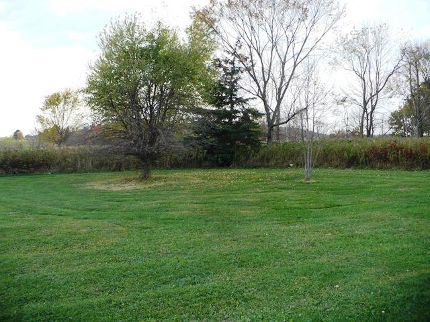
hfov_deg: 50.1
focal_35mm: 37
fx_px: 460
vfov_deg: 38.7
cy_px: 161
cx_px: 215
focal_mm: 6.1
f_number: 2.8
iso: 100
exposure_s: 1/160
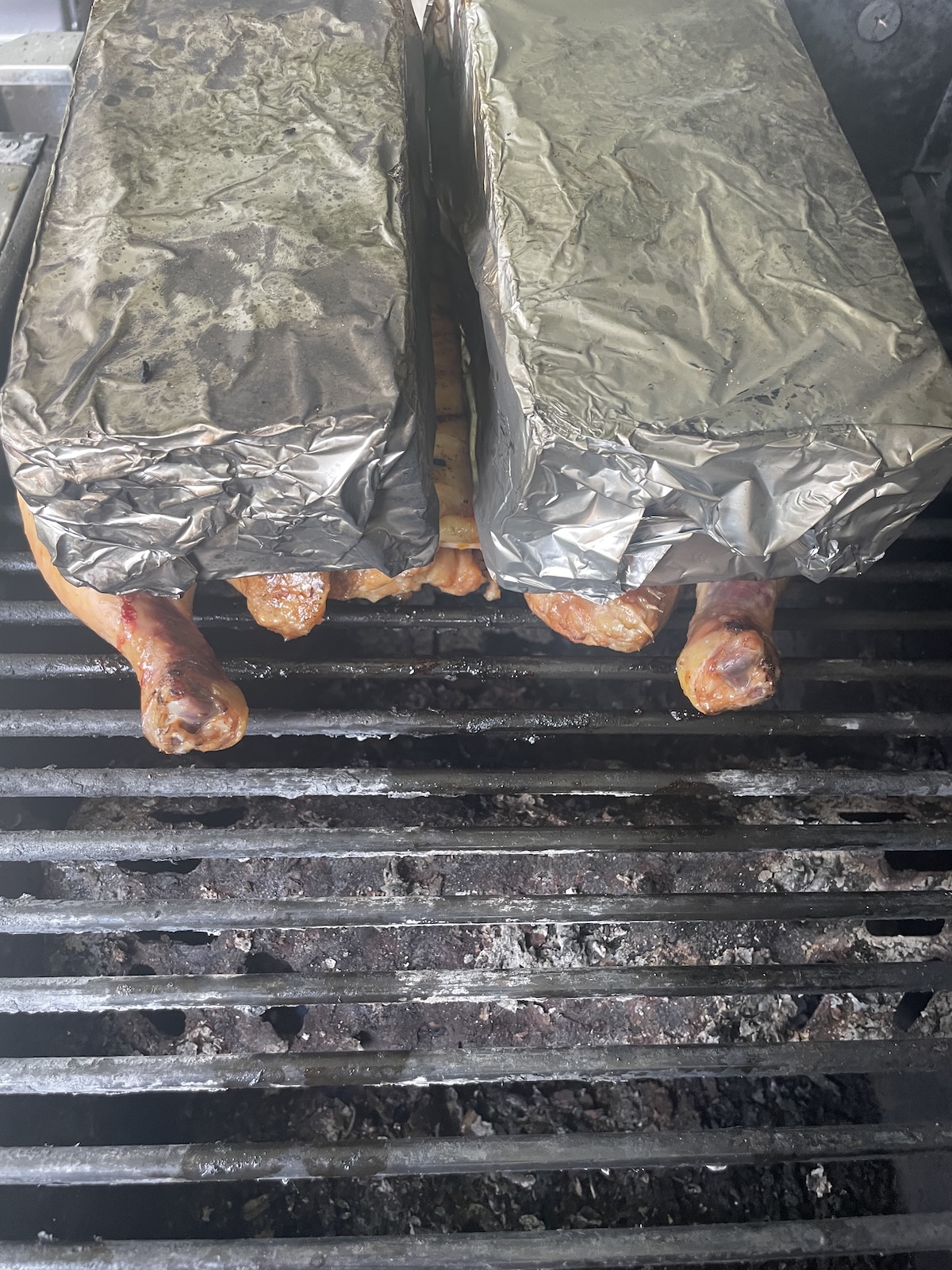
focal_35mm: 26
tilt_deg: -56.9
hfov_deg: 53.1
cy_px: 635
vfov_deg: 67.3
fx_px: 953
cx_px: 476
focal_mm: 4.2
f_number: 1.6
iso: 125
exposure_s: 1/62
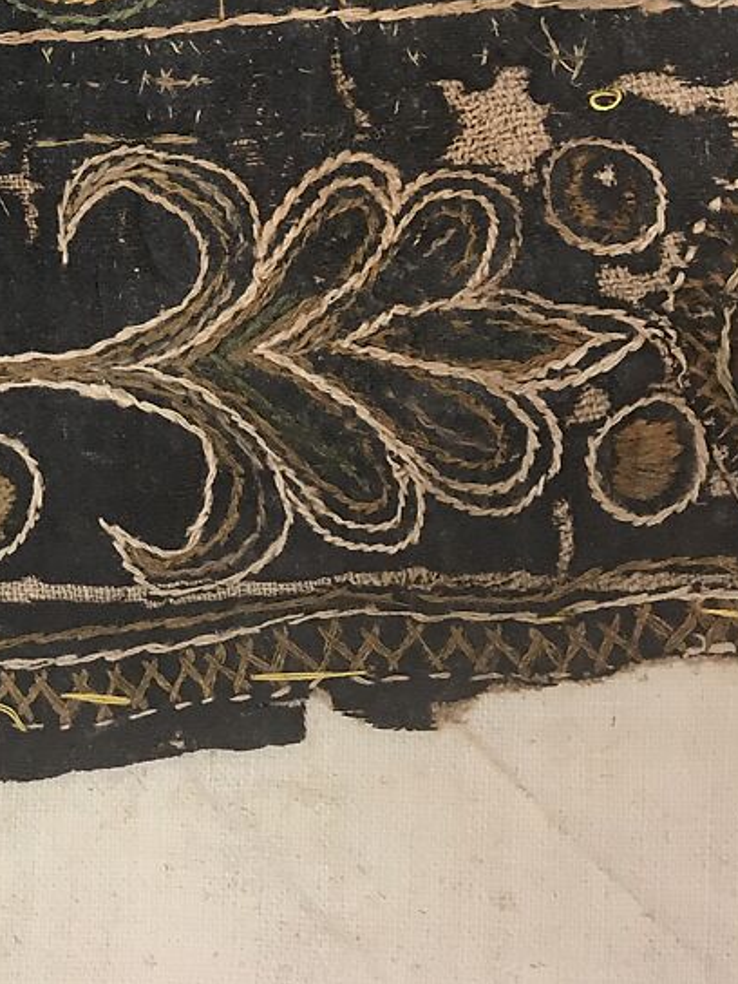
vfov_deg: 29.2
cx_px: -45
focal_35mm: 64
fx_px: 1819
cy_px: 123
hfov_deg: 21.9
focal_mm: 4.15
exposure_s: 1/30
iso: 80
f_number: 2.2
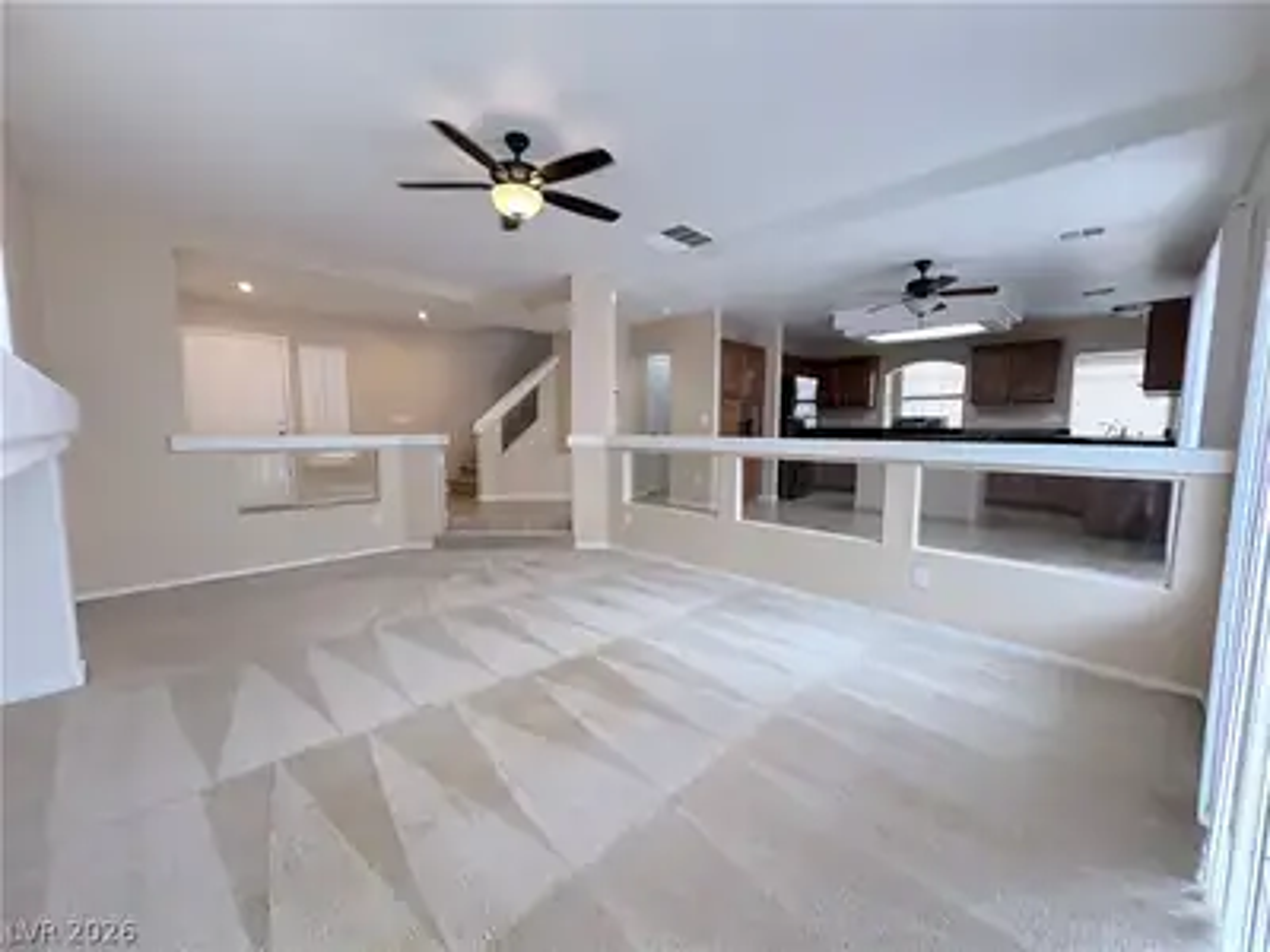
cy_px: 476
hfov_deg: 102.1
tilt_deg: -5.5
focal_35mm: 14
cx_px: 635
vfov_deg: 85.7
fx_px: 514
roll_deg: +0.2
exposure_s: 1/120
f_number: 2.2
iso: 200
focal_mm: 2.22
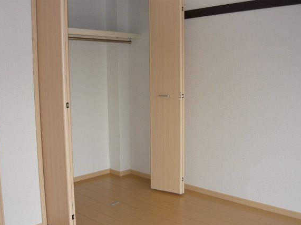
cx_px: 157
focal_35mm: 37
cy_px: 126
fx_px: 322
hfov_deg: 50.1
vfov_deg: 38.6
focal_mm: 5.5
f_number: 2.8
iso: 125
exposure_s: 1/30
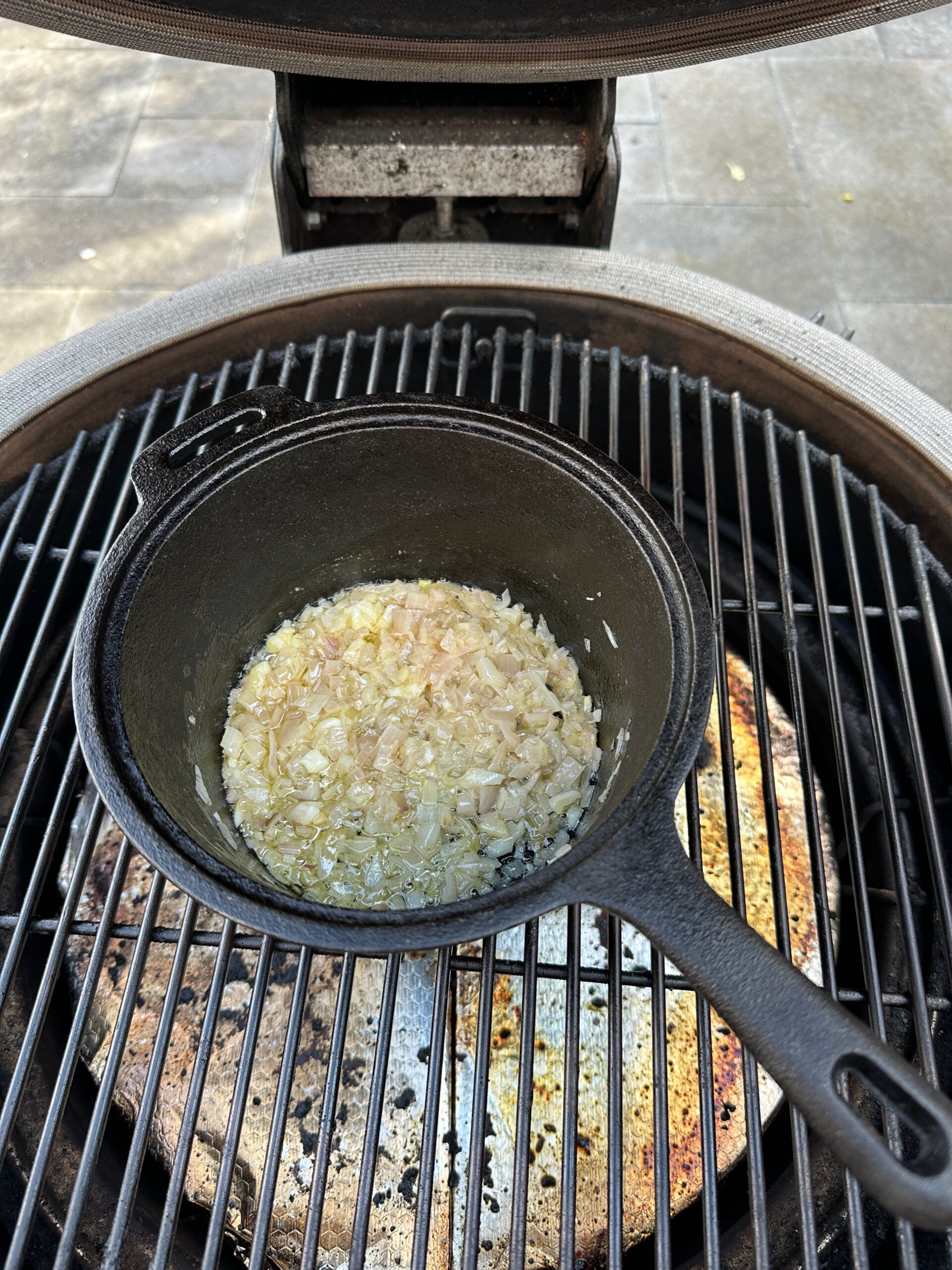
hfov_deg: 56.8
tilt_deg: -58.7
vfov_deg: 71.6
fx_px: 880
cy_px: 635
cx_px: 476
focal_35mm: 24
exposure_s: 1/125
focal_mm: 6.86
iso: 50
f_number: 1.78
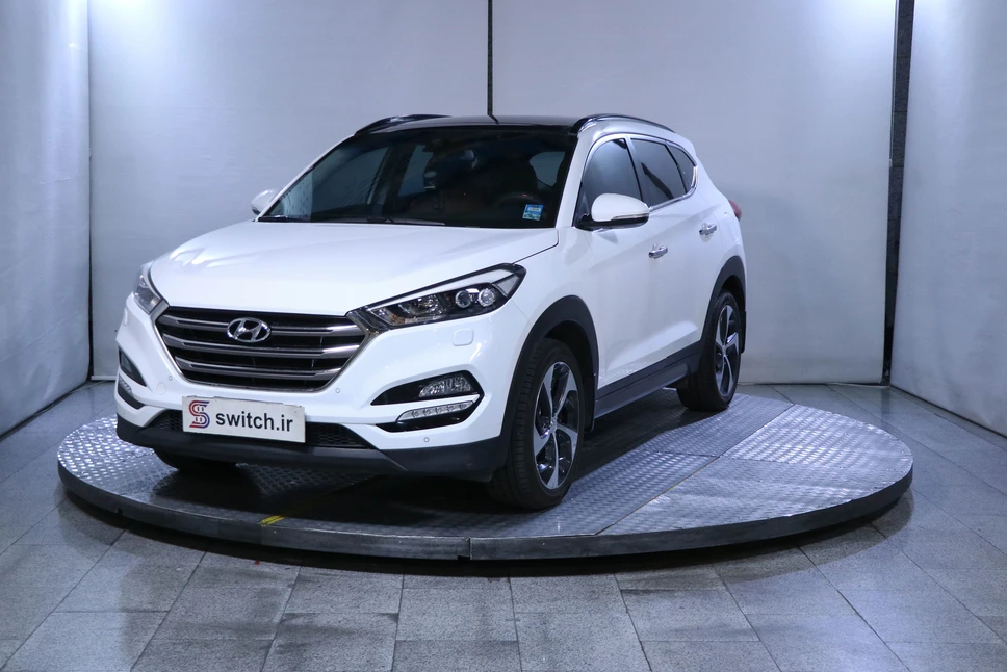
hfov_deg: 38.5
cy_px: 338
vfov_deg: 26.2
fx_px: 1441
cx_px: 488
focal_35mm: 52
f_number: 4.5
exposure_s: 1/50
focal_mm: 33
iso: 1600
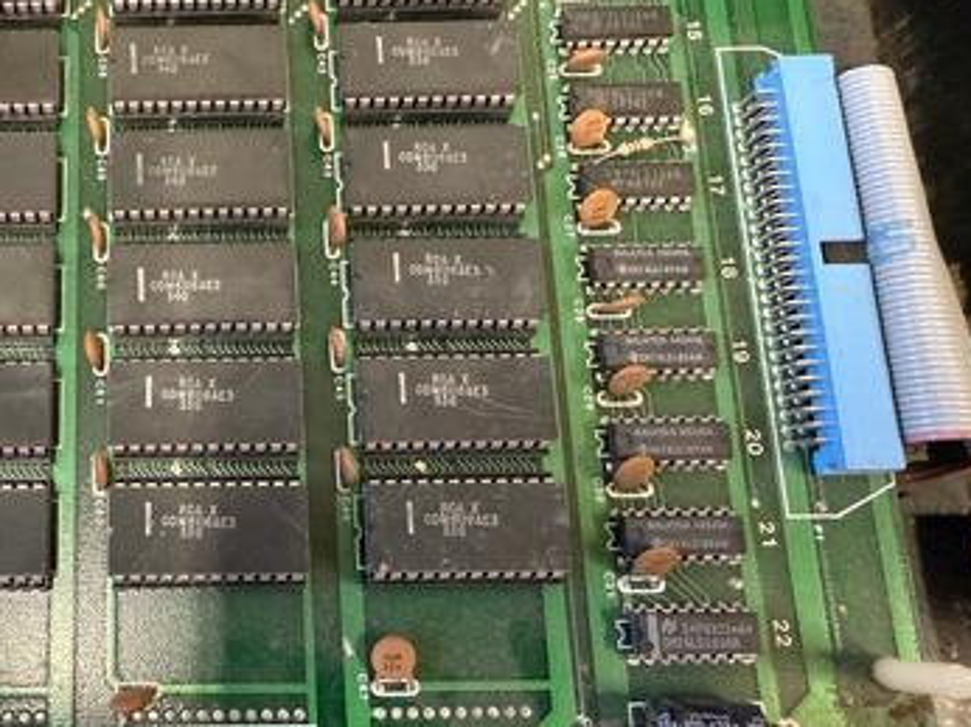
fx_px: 1037
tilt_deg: -73.9
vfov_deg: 38.6
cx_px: 248
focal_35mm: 37
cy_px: 326
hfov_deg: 48.3
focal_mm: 2.22
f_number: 2.2
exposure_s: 1/60
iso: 640
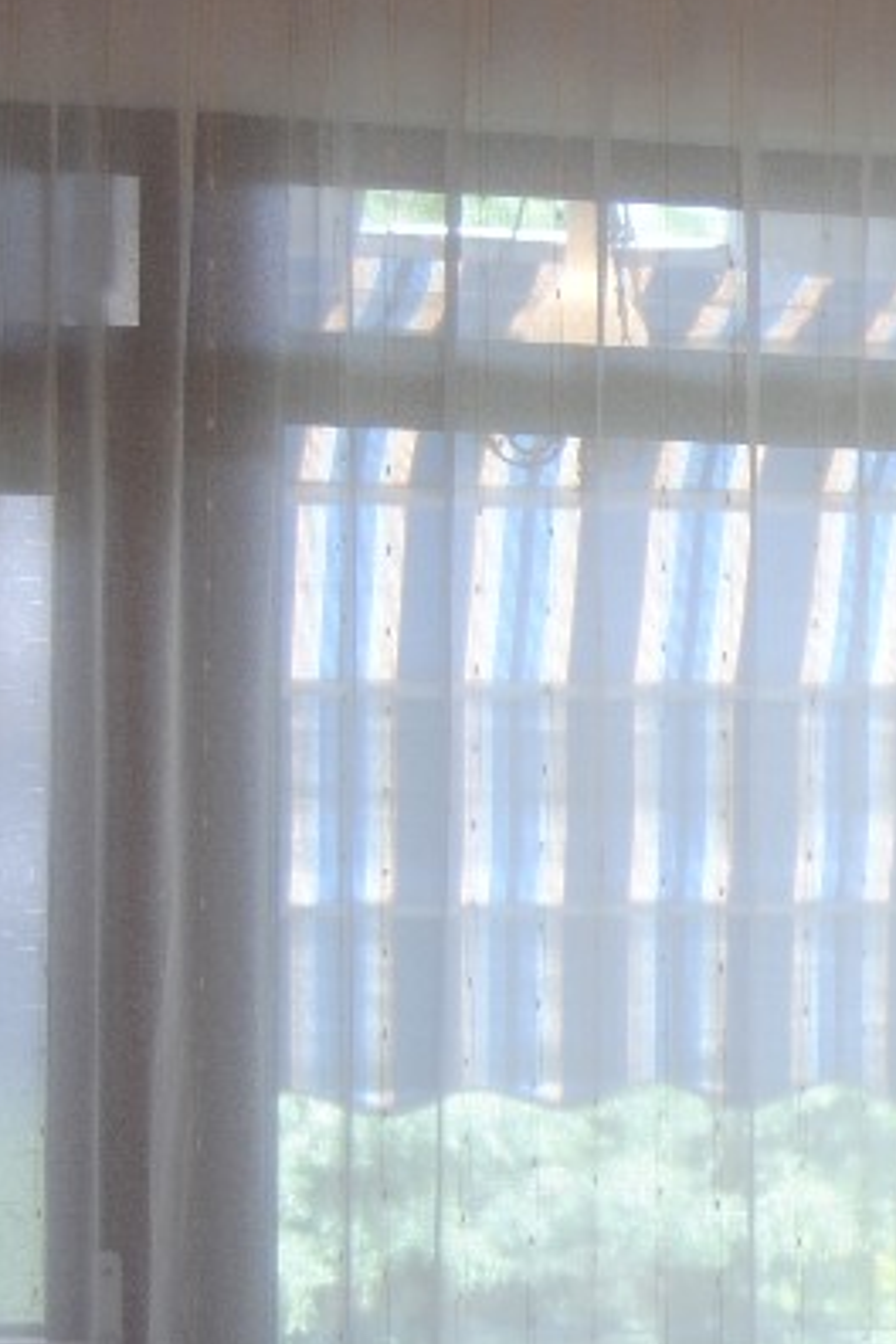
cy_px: 1020
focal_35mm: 136
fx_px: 5077
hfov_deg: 9.6
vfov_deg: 15.0
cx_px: 1649
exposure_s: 1/60
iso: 200
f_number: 4
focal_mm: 28
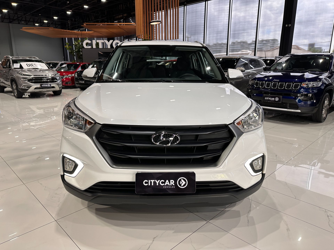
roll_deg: +0.0
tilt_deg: -14.0
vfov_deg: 56.8
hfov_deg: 71.6
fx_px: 232
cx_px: 167
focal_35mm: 24
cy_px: 125
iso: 100
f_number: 1.78
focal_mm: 6.86
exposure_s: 1/120
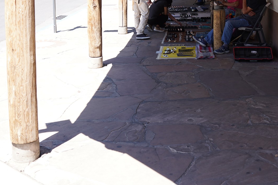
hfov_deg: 35.9
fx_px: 425
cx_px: 186
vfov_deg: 23.8
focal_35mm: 55
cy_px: 11
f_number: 4.5
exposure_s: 1/160
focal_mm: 29
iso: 100
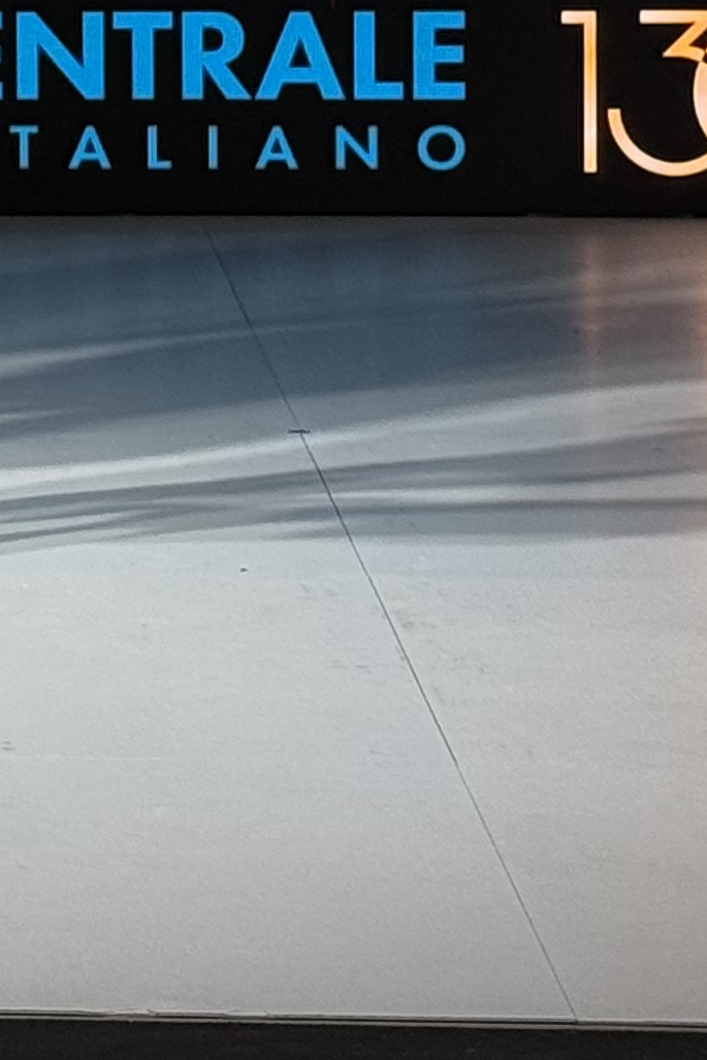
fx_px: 5771
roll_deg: +0.6
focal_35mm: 196
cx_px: -665
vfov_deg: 10.3
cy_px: -271
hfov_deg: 6.8
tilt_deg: -3.6
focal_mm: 6.76
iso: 100
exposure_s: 1/71
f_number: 1.78
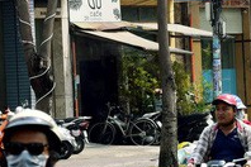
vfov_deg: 2.8
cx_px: 284
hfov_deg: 4.2
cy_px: -59
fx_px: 3451
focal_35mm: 495
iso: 640
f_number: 9
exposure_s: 1/1250
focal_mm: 100
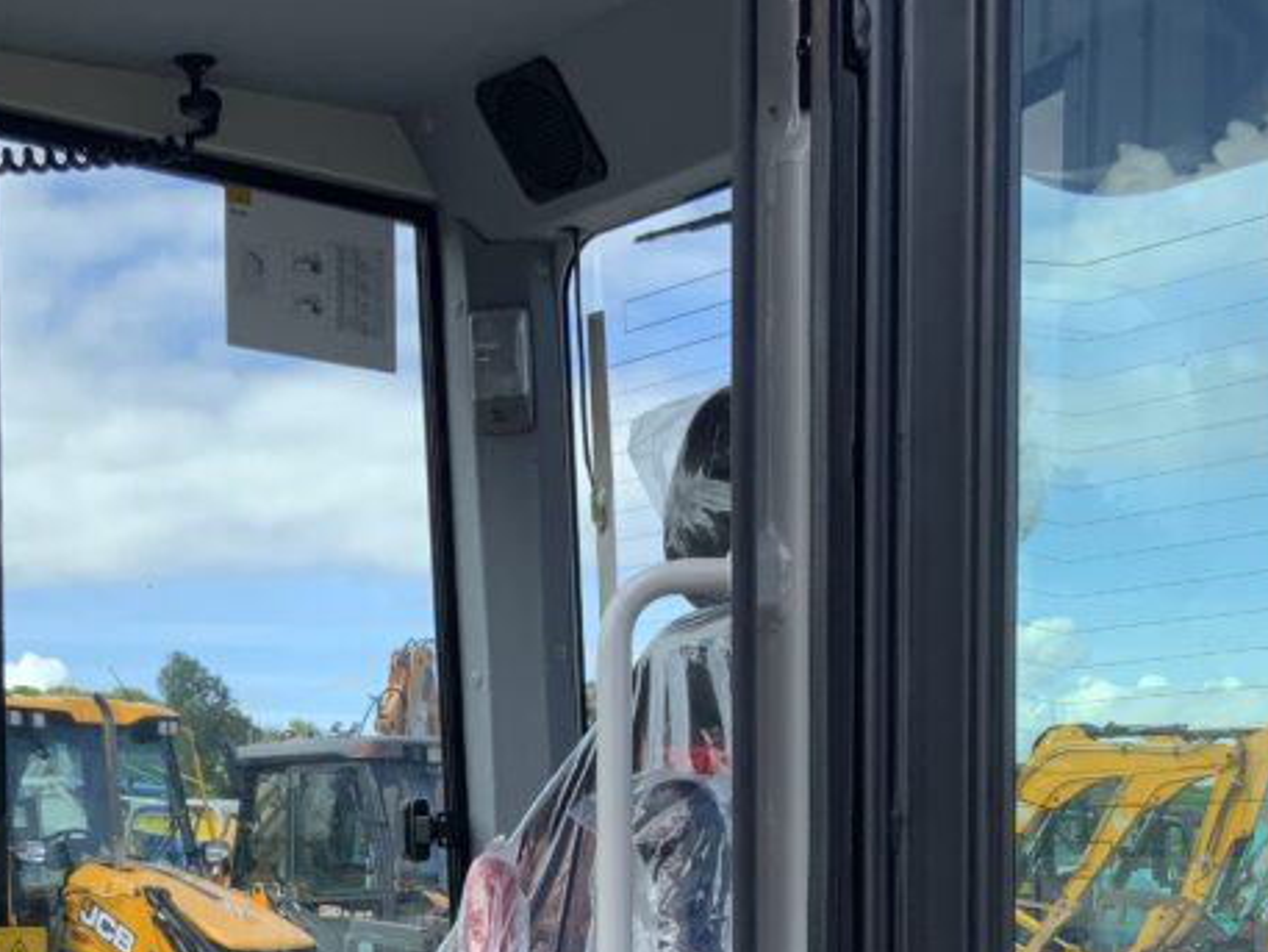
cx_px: 627
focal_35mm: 65
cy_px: 966
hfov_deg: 29.8
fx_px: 2382
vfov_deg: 21.7
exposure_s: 1/792
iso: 16
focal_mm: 3
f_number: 1.8
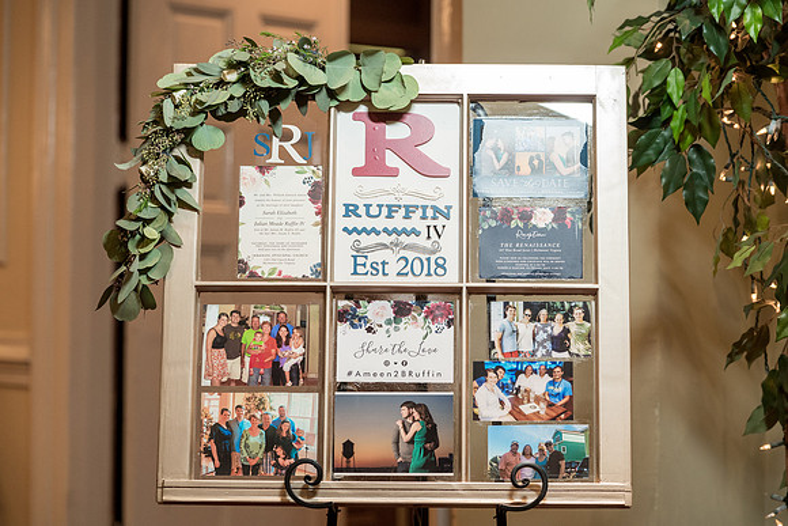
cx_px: 394
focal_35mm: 93
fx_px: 2040
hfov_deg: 21.9
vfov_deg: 14.7
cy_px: 251
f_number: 3.5
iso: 2000
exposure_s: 1/100
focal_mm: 86
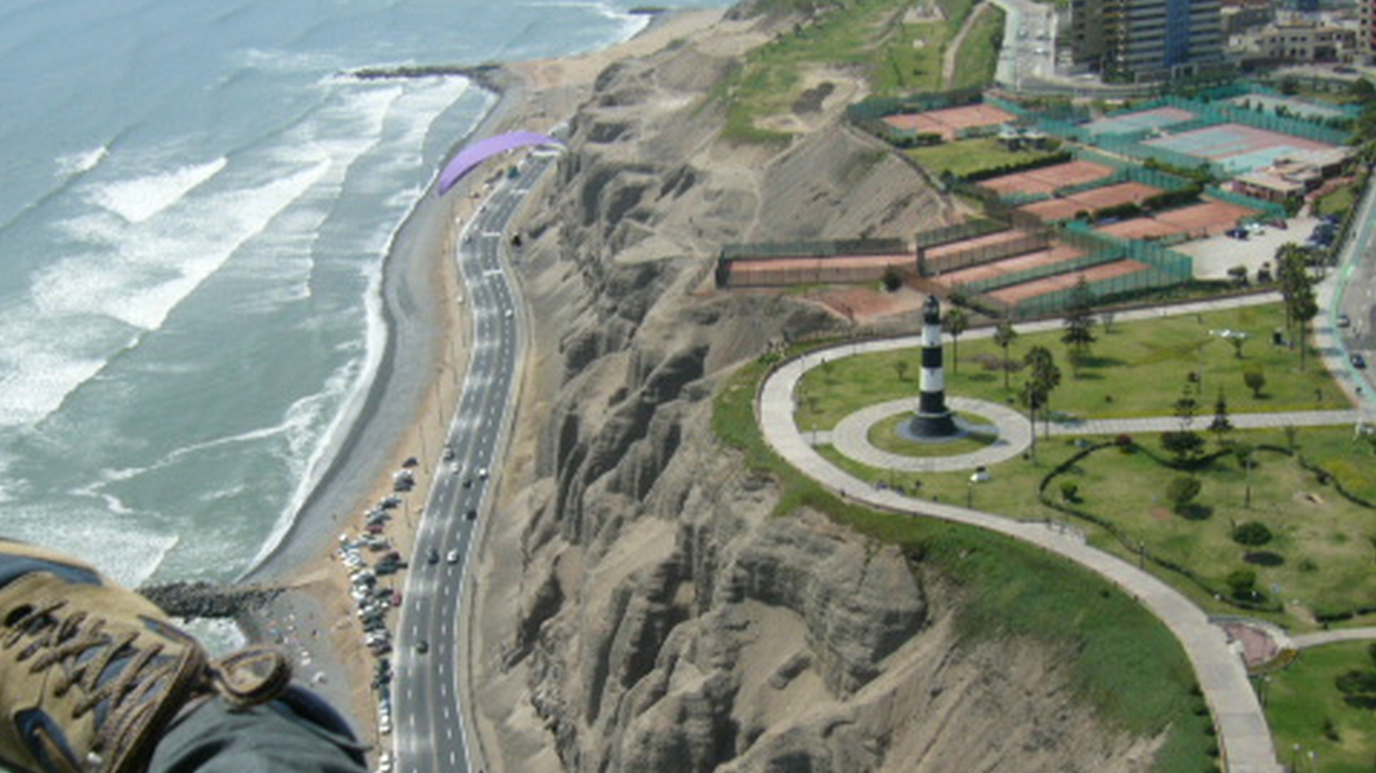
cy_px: 457
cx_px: 554
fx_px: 1860
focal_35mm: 51
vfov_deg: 23.4
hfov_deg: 40.4
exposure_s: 1/200
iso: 50
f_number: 8
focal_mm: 5.8
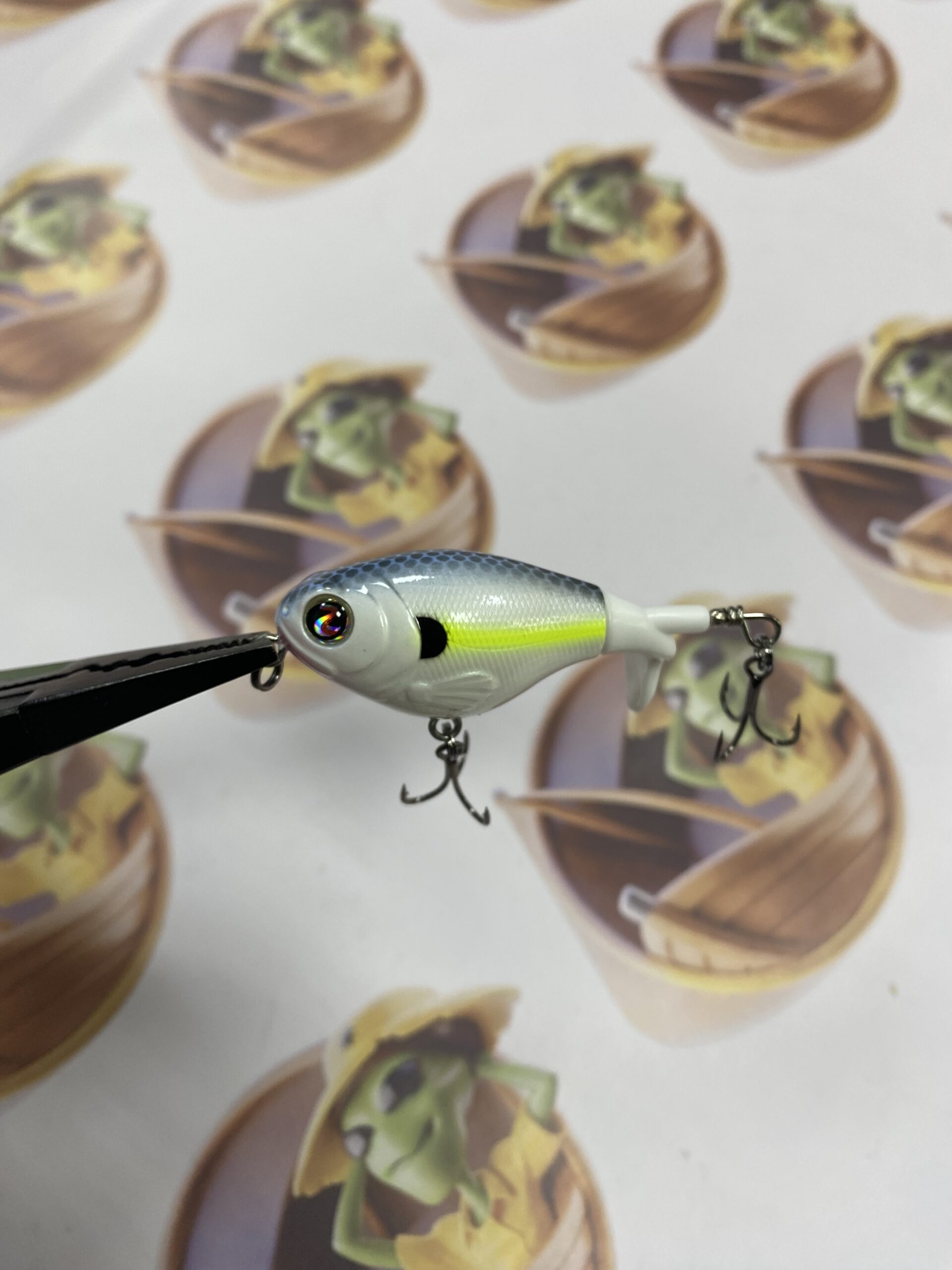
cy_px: 635
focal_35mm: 25
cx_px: 476
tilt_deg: -64.1
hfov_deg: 54.9
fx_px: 917
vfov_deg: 69.4
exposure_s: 1/120
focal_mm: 4.25
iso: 125
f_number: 1.8
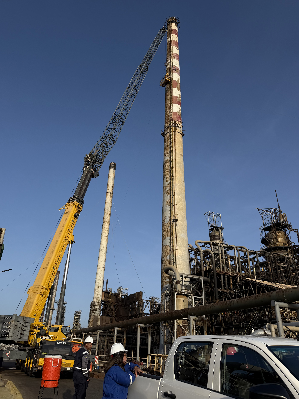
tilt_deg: +29.2
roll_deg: -3.6
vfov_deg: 71.6
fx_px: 276
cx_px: 150
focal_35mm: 24
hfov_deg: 56.8
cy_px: 200
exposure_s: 1/3953
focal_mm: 6.76
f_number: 1.78
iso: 80
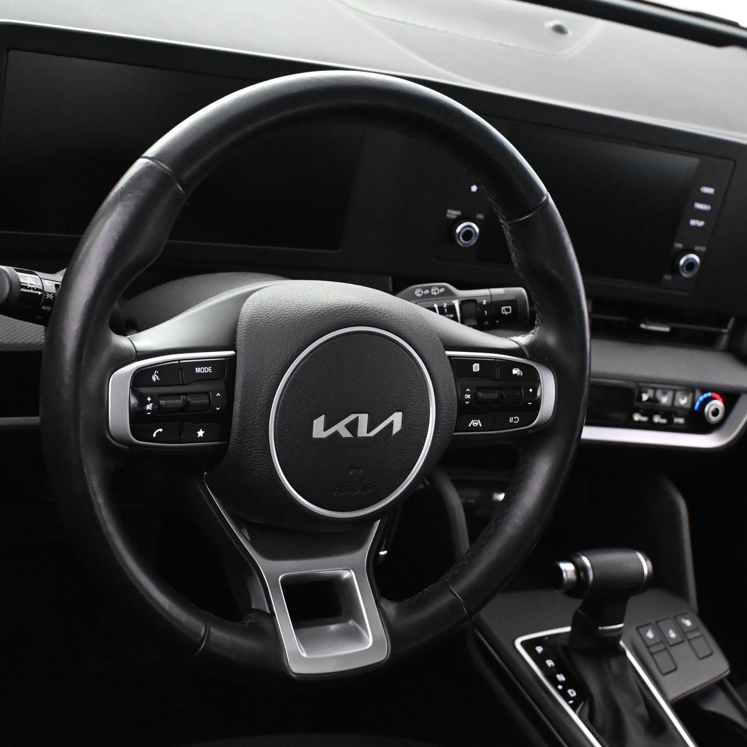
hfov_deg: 33.4
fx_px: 1244
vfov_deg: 33.4
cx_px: 330
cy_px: 372
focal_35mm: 51
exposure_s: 1/60
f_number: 4.5
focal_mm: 26.5
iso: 7200
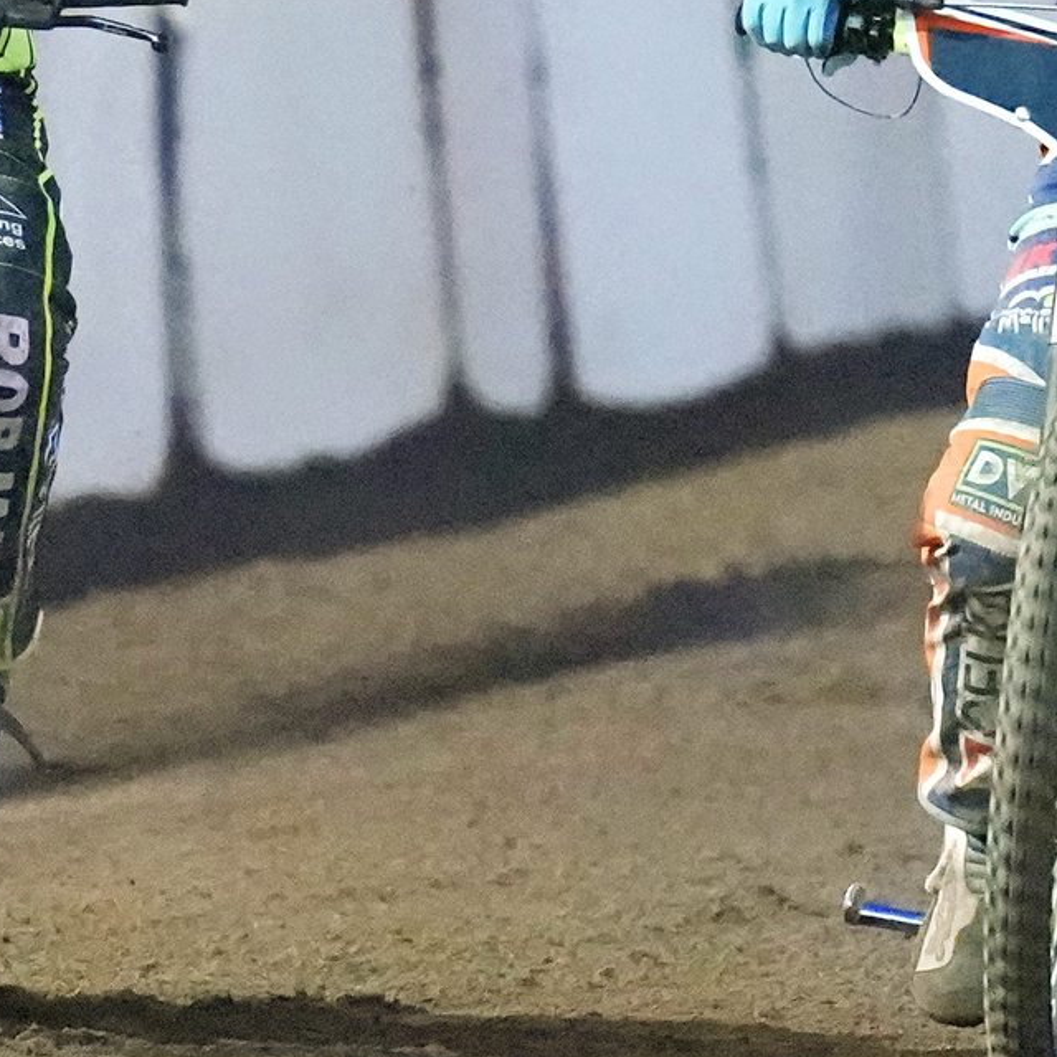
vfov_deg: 1.6
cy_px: 140
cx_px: 466
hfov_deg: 1.6
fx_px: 36723
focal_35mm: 1063
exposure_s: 1/500
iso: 10000
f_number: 2.8
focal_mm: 400
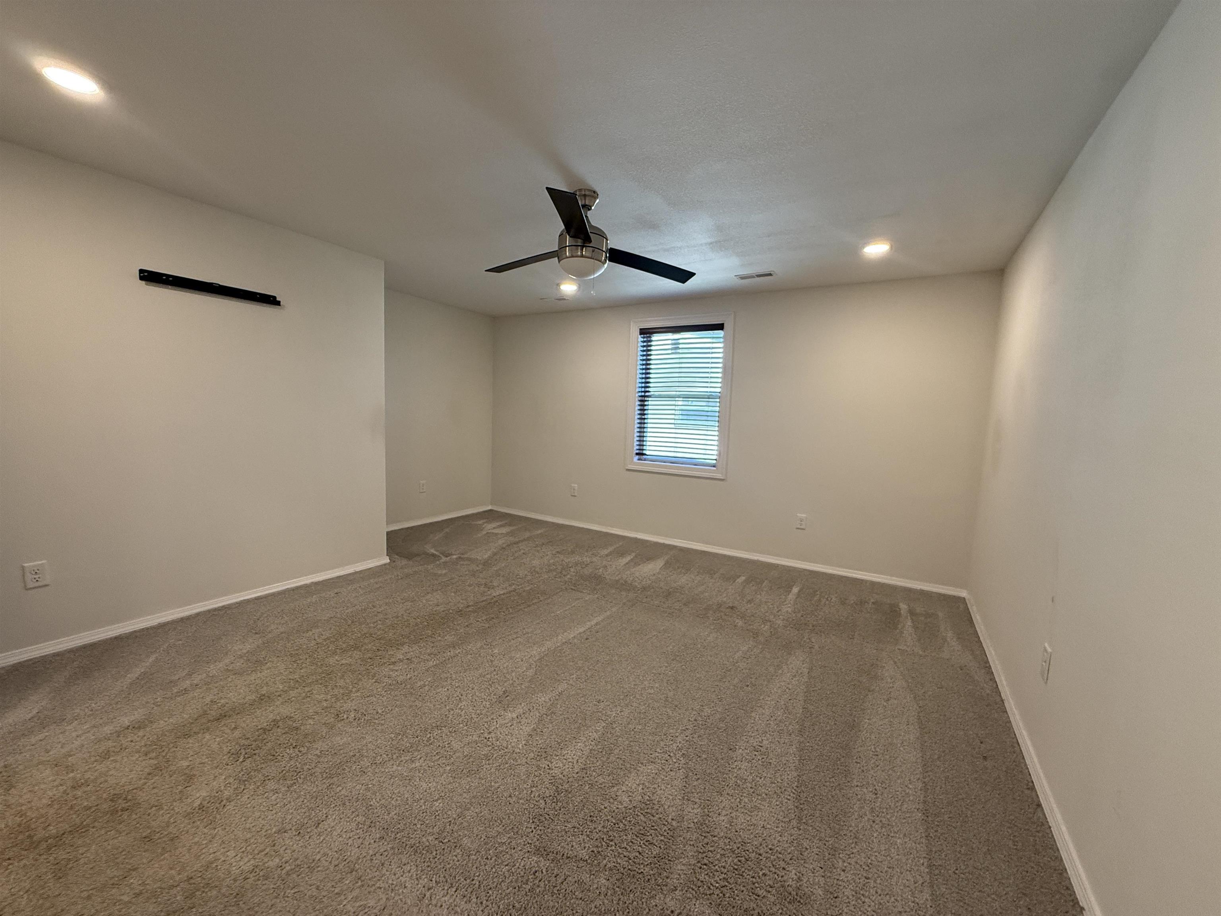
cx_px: 610
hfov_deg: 102.1
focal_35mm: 14
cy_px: 458
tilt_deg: -4.9
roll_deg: -2.4
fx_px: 494
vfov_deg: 85.7
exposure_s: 1/120
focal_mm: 2.22
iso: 200
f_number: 2.2
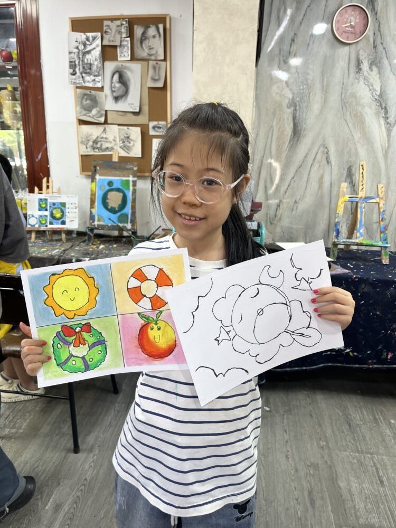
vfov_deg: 67.3
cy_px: 264
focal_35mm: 26
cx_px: 198
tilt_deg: -16.4
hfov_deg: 53.1
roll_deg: -0.8
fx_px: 397
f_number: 1.6
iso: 80
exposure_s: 1/100
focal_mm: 5.1
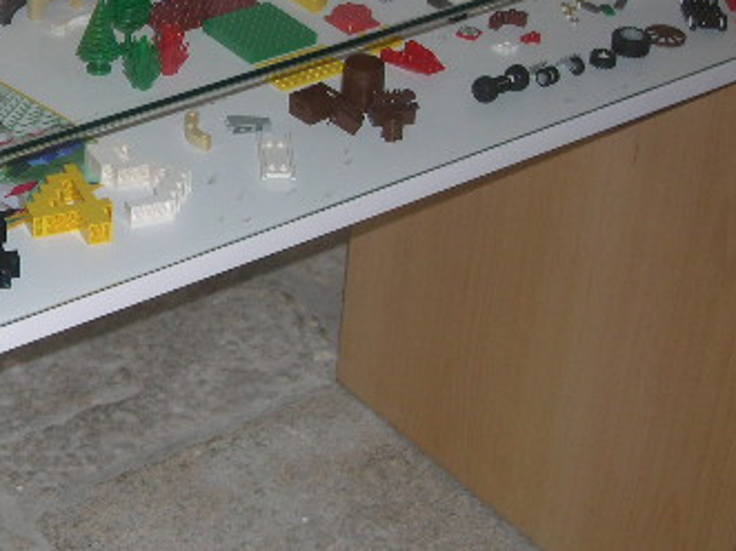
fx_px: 1934
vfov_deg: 16.1
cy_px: 109
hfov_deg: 21.0
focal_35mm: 91
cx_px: 33
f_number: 3.1
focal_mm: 10.1
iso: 100
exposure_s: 1/60
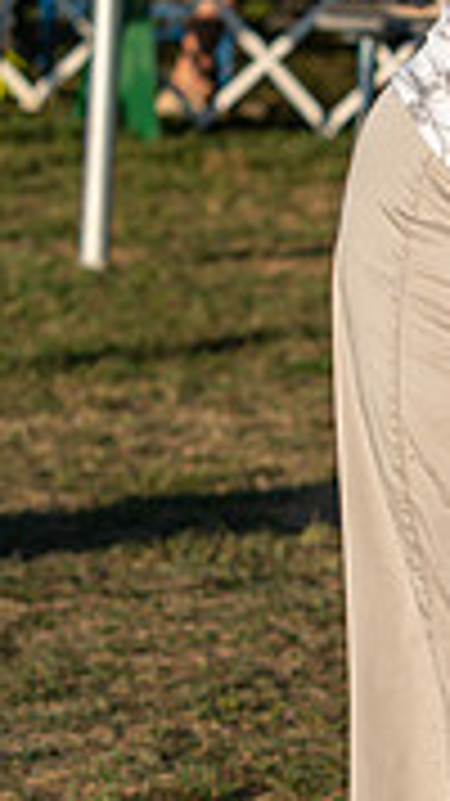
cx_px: 1042
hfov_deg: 3.6
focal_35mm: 329
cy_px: 410
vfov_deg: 6.6
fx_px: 6986
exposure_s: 1/1250
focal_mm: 83
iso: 160
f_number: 4.5
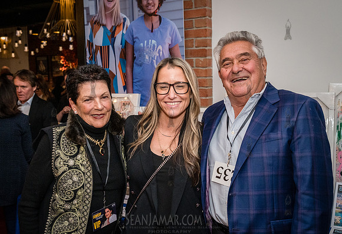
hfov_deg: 48.9
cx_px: 167
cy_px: 105
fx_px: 376
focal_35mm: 39
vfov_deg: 34.5
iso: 6400
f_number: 5
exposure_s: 1/400
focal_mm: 35
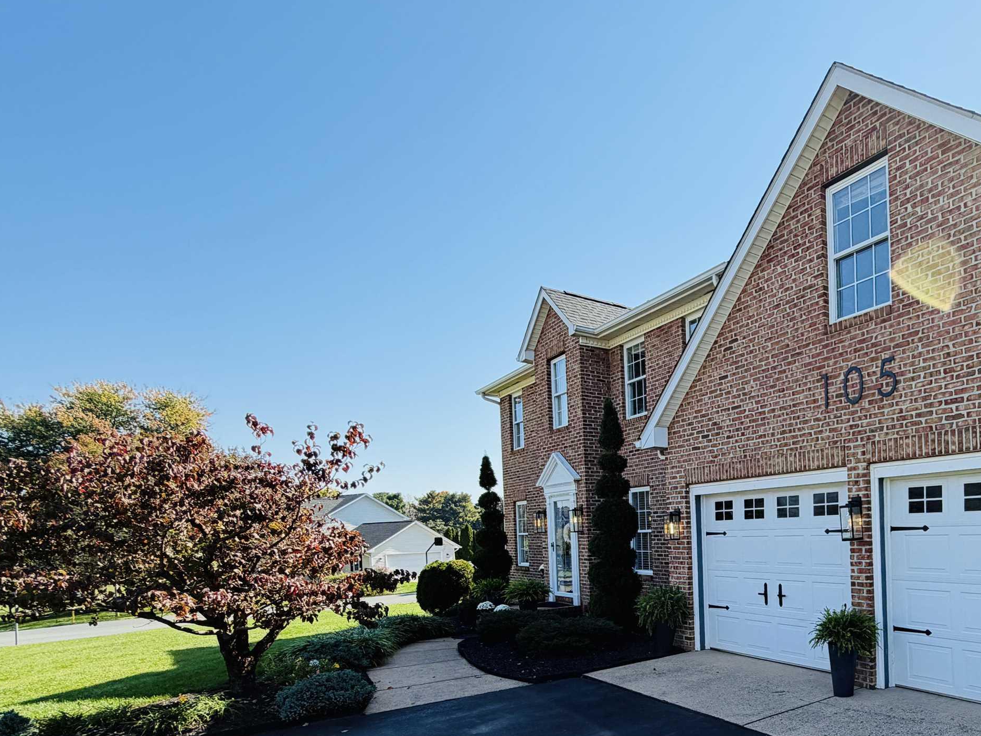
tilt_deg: -1.7
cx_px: 770
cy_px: 541
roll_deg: +1.7
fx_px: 652
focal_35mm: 23
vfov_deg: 56.3
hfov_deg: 67.7
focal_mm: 2.22
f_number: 2.2
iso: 40
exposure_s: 1/751
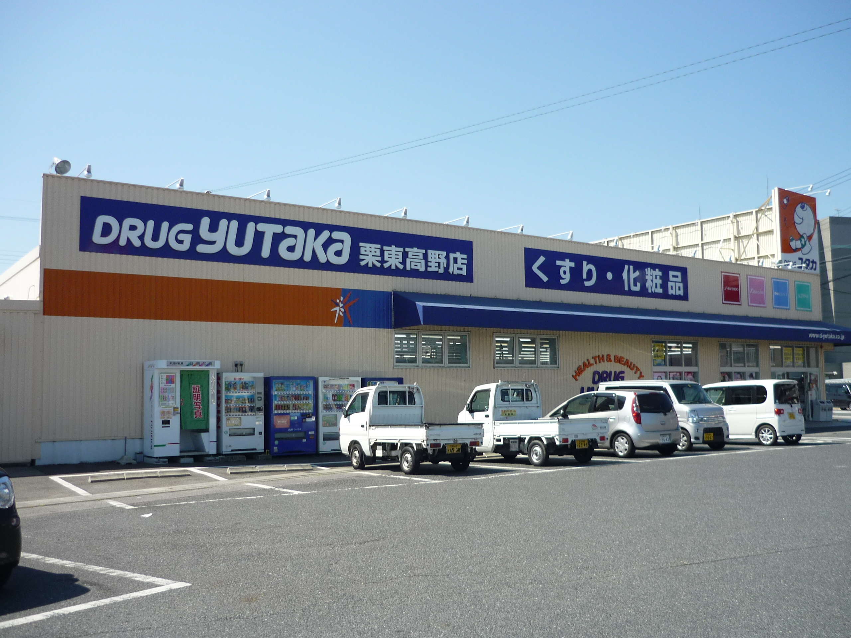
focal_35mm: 33
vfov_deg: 42.9
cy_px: 319
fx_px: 811
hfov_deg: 55.4
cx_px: 426
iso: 100
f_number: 8
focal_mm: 5.5
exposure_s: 1/160
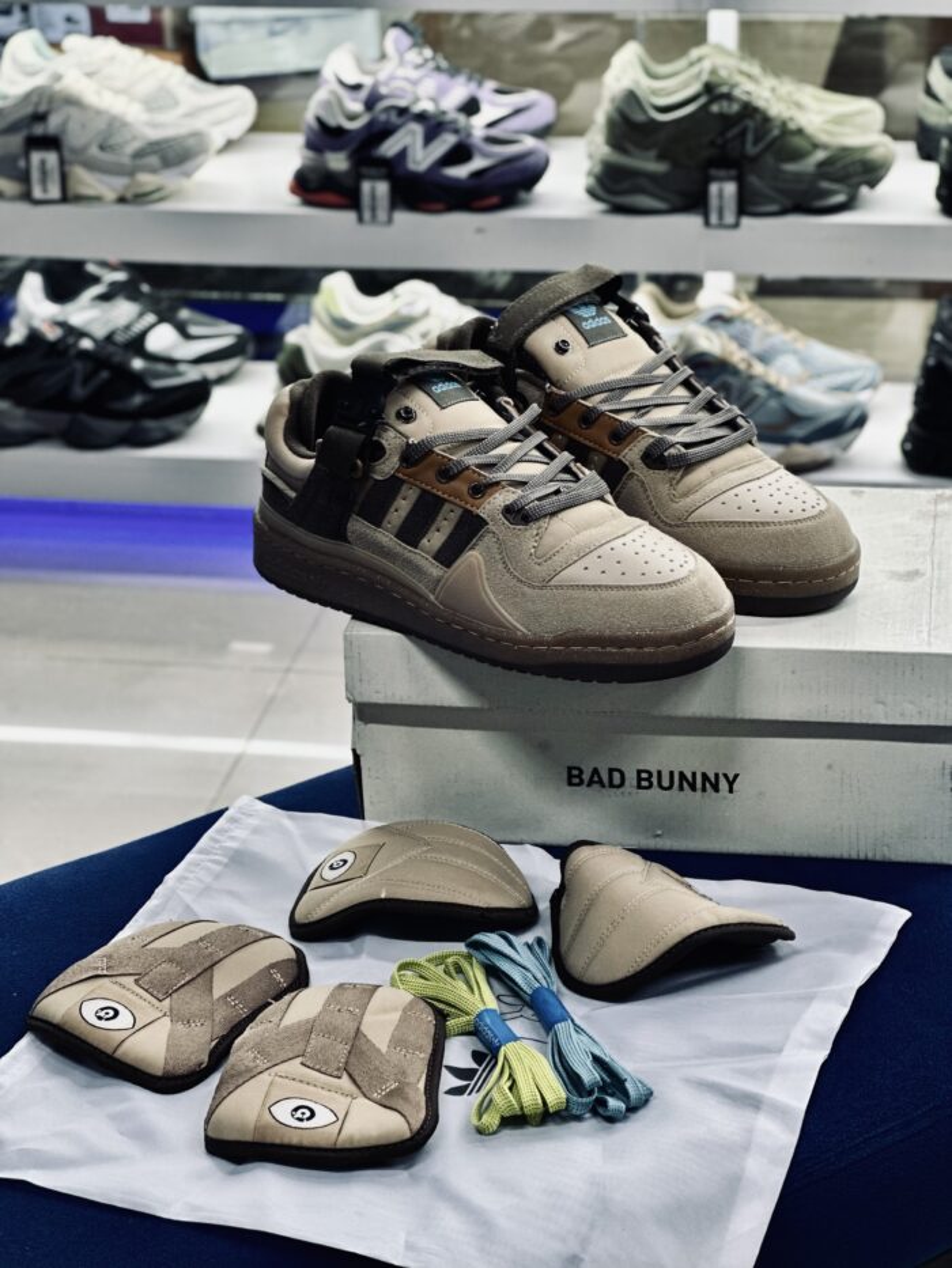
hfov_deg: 19.1
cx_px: 476
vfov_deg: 25.3
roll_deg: +2.0
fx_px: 2823
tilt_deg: -22.7
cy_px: 634
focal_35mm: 77
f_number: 2.8
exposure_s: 1/100
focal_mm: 9
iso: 200
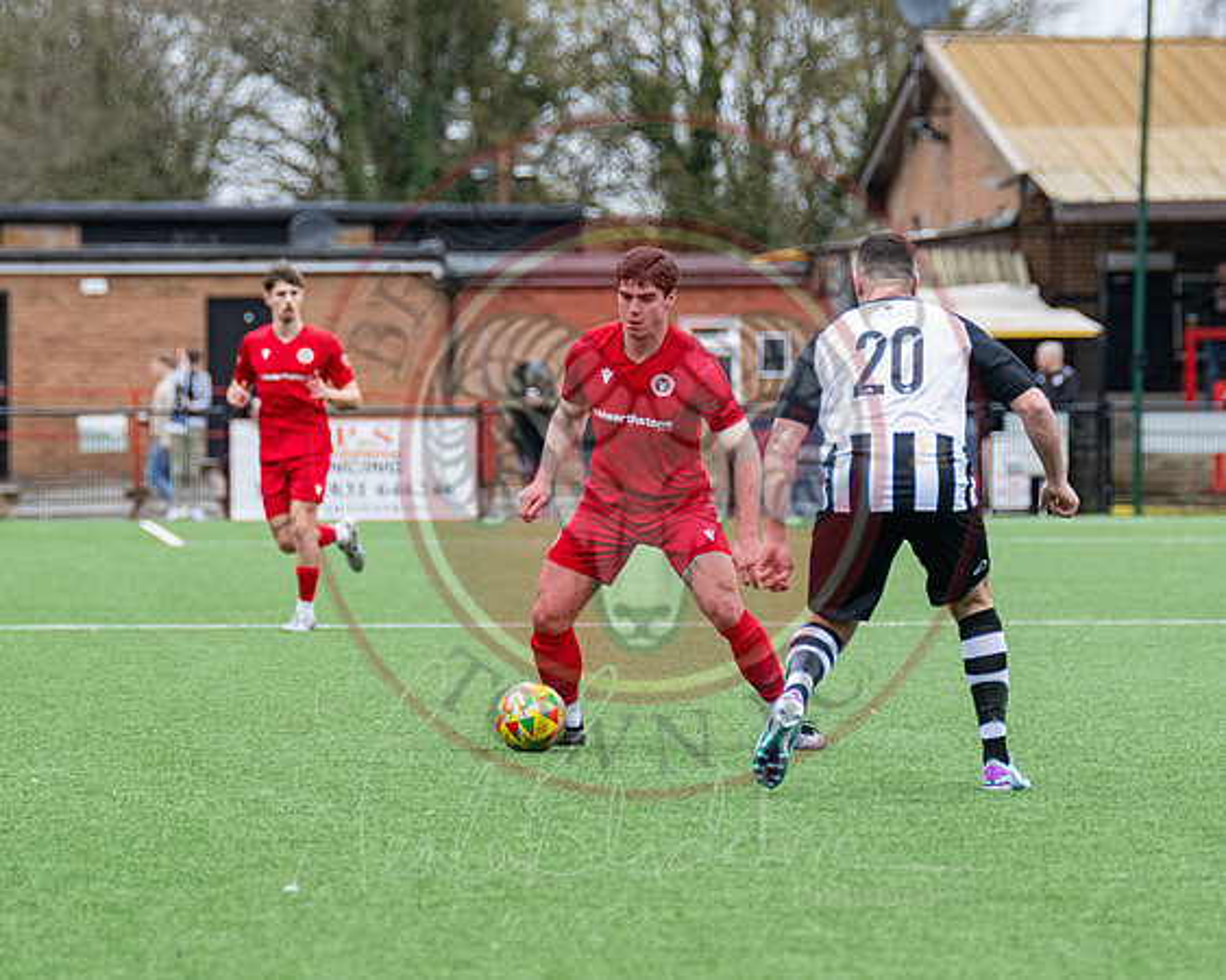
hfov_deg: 7.0
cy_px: 490
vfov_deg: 5.6
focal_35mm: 278
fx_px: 10094
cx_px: 613
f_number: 4
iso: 800
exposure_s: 1/1600
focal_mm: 165
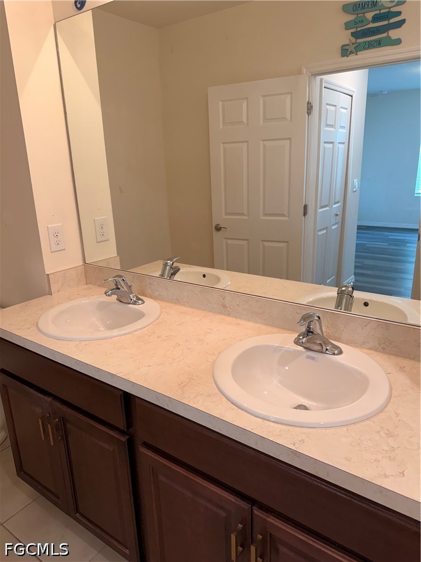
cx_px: 210
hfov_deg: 56.8
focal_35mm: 24
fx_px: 389
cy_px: 281
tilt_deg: -17.7
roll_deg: +2.2
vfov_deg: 71.6
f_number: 1.78
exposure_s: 1/120
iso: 200
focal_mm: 6.76
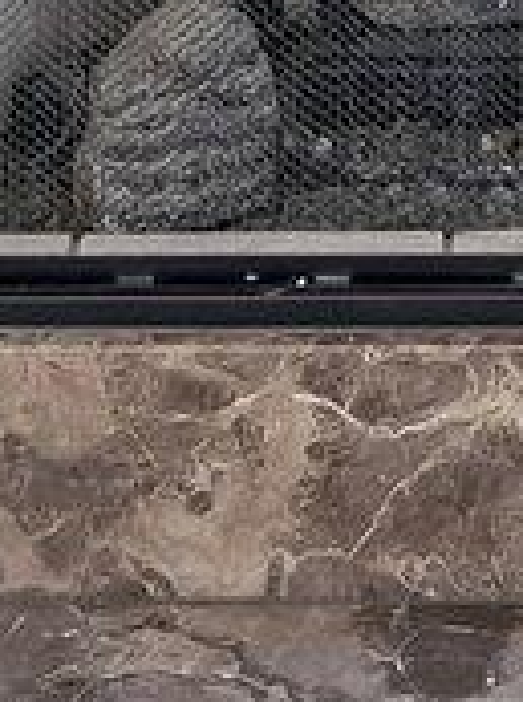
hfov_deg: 7.4
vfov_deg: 7.9
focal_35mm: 200
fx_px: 4038
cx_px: 616
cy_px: -1694
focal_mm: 17.5
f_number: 8
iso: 400
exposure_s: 1/3.33
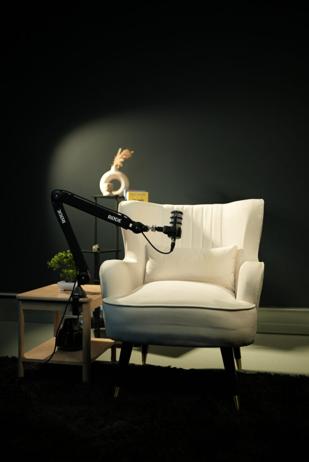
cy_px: 231
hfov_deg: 37.9
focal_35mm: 35
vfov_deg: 54.4
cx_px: 154
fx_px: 450
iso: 320
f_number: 1.4
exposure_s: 1/160
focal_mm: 35
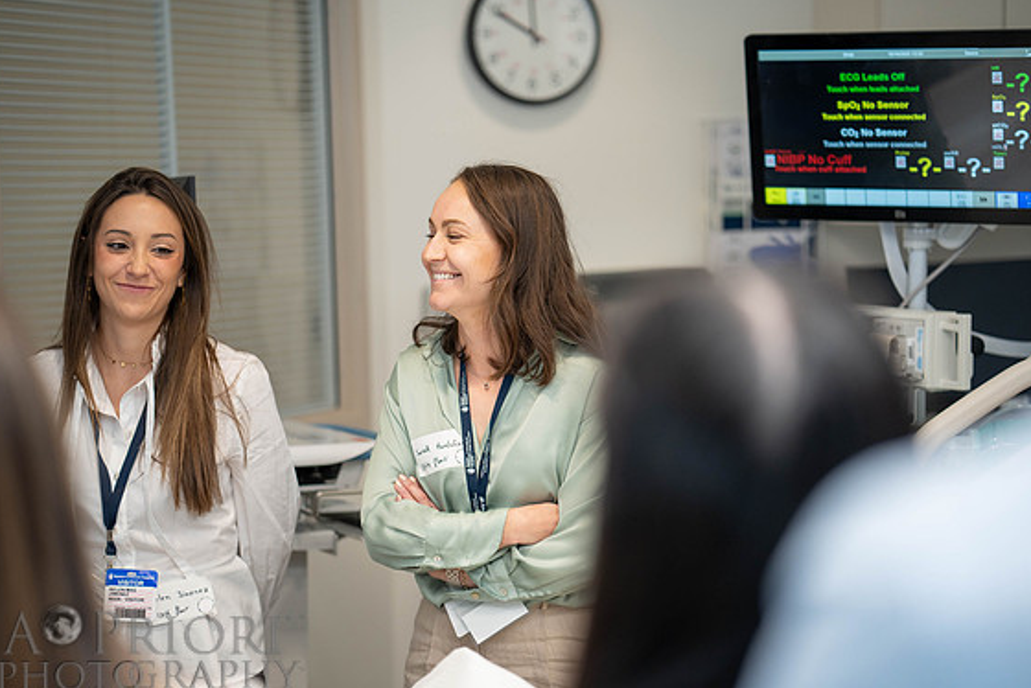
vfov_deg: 15.6
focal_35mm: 88
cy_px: 352
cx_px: 508
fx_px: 2521
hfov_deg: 23.1
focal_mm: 85
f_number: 1.8
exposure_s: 1/320
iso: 640
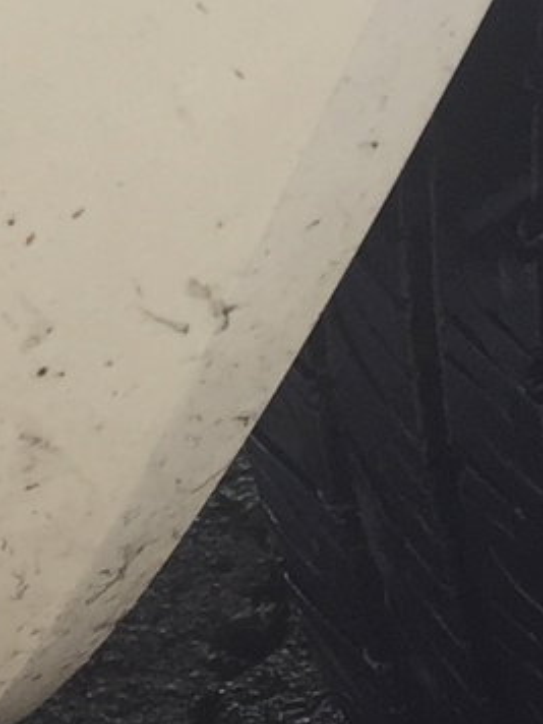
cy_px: 784
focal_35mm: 174
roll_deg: +5.5
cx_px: -673
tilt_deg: -21.9
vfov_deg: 11.2
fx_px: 3639
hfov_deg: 8.0
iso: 32
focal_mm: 4.15
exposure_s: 1/247
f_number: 2.2
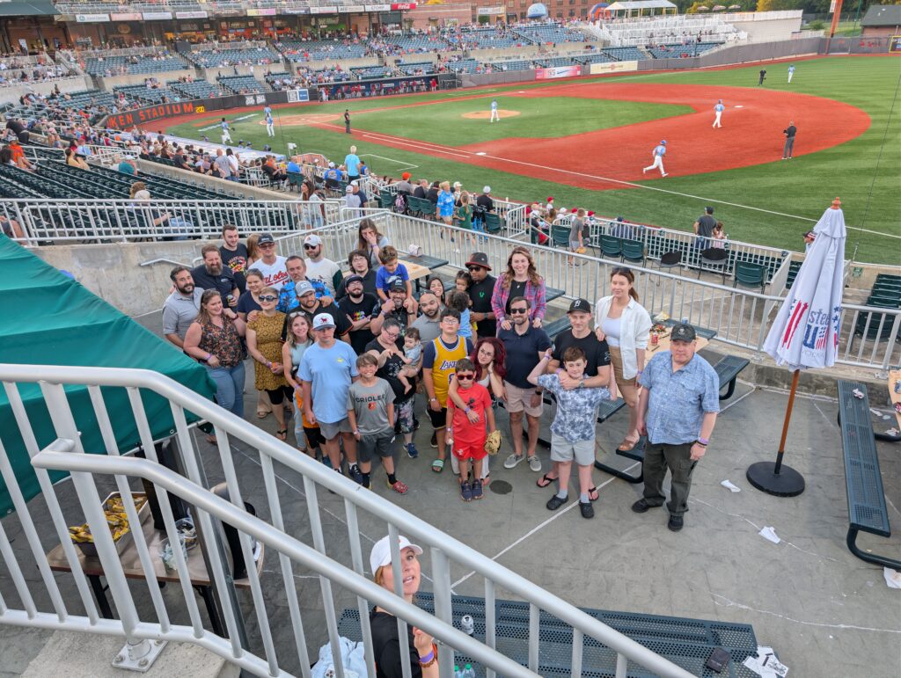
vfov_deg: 56.9
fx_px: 626
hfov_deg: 71.5
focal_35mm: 24
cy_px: 339
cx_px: 450
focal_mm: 6.9
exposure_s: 1/99.3
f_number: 1.68
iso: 49
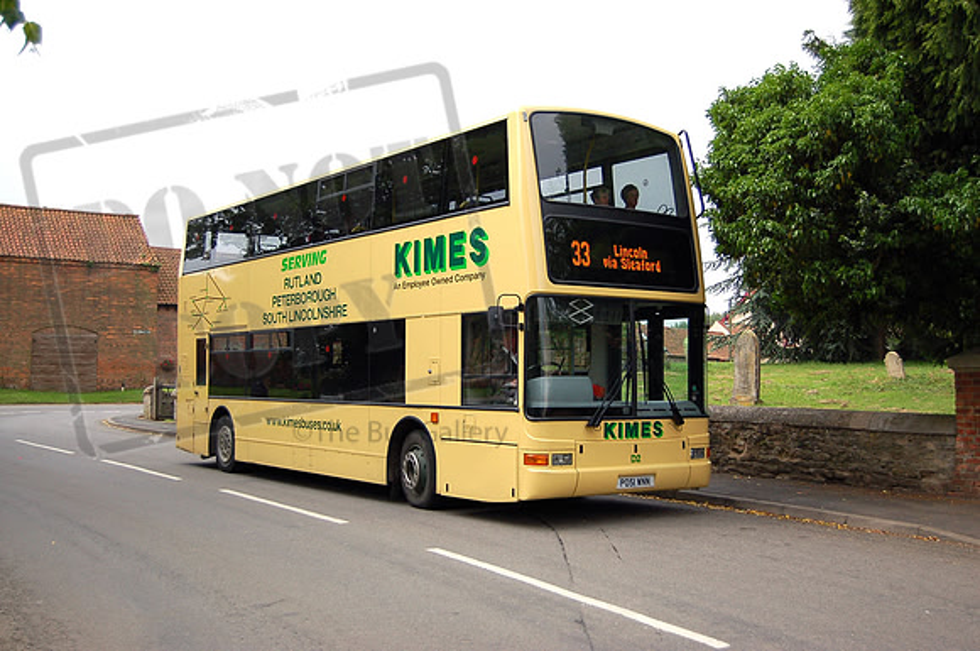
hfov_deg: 49.6
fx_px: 1060
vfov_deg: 34.1
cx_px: 490
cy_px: 326
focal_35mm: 39
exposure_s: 1/1000
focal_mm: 26
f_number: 4.2
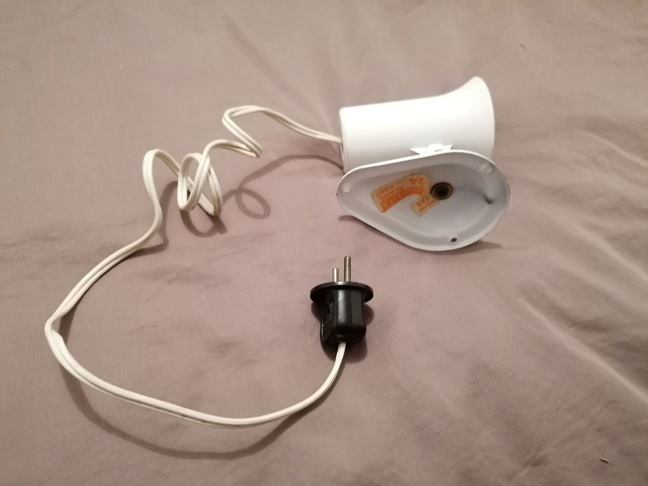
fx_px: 505
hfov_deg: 65.3
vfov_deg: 51.4
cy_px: 243
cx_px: 324
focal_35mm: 27
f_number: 1.8
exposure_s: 1/16.7
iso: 1250
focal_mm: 4.75
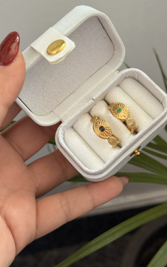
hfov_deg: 25.3
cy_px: 134
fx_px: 372
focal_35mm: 51
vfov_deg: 39.6
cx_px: 96
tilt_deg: -45.4
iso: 200
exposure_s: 1/60
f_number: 1.78
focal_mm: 6.76
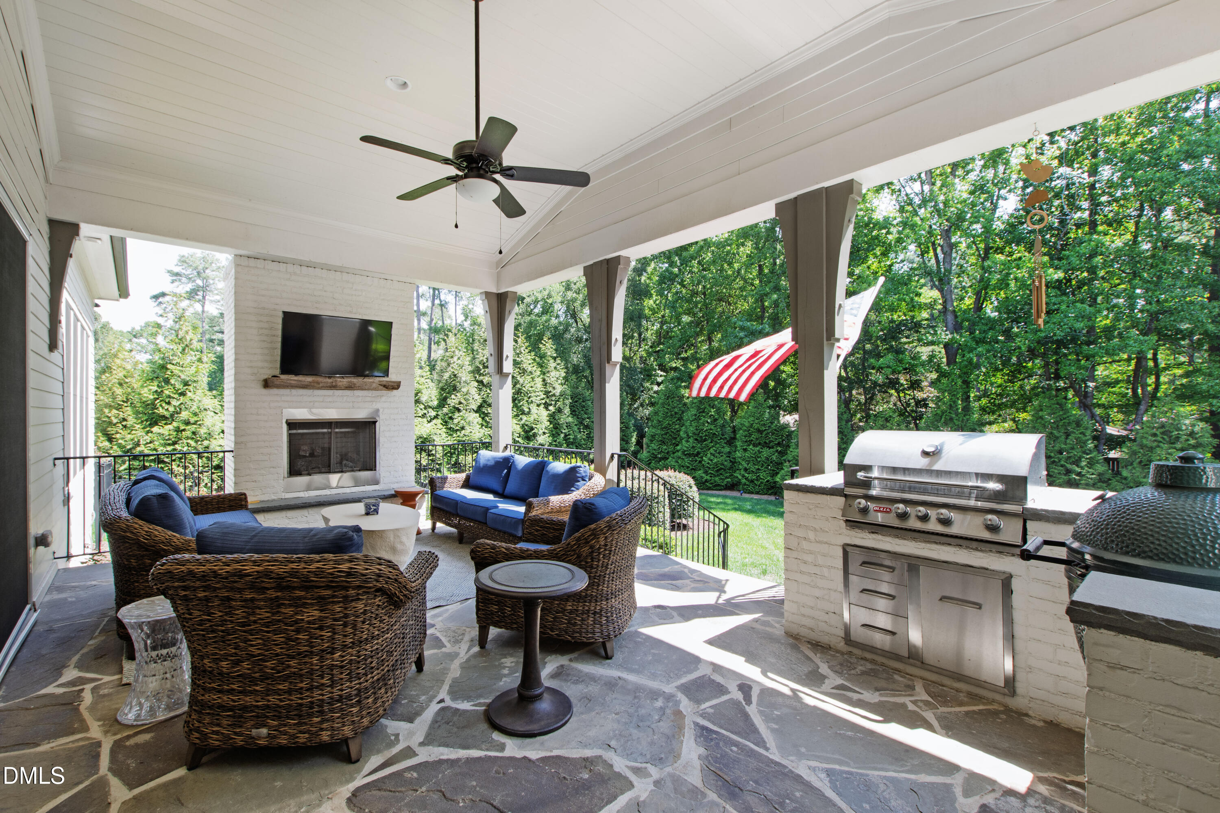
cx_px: 610
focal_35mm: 15
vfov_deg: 77.3
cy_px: 406
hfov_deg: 100.4
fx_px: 508
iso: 100
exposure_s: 1/20
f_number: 8
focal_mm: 10
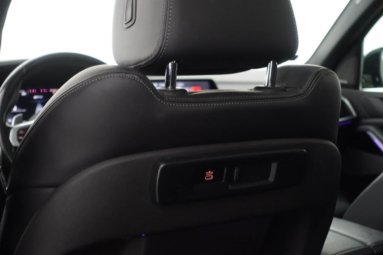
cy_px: 128
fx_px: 564
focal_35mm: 53
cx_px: 192
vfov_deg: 25.5
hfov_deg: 37.5
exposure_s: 1/13
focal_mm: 19.29
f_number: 2.8
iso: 1000
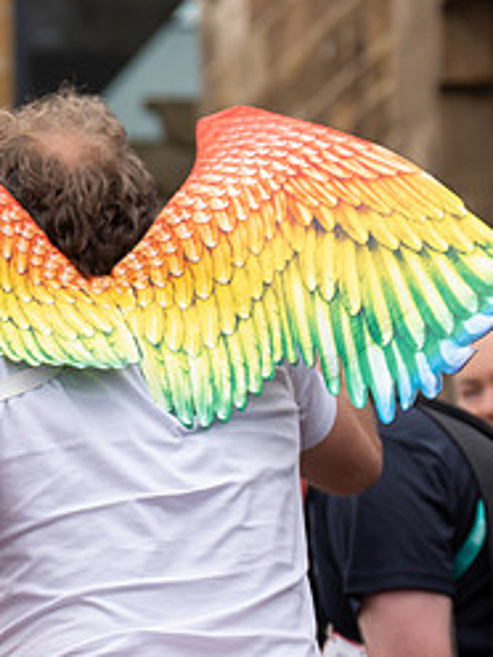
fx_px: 6020
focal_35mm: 317
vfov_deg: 6.2
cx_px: -230
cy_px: 395
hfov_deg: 4.7
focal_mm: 82
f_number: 3.5
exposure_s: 1/1000
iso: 320
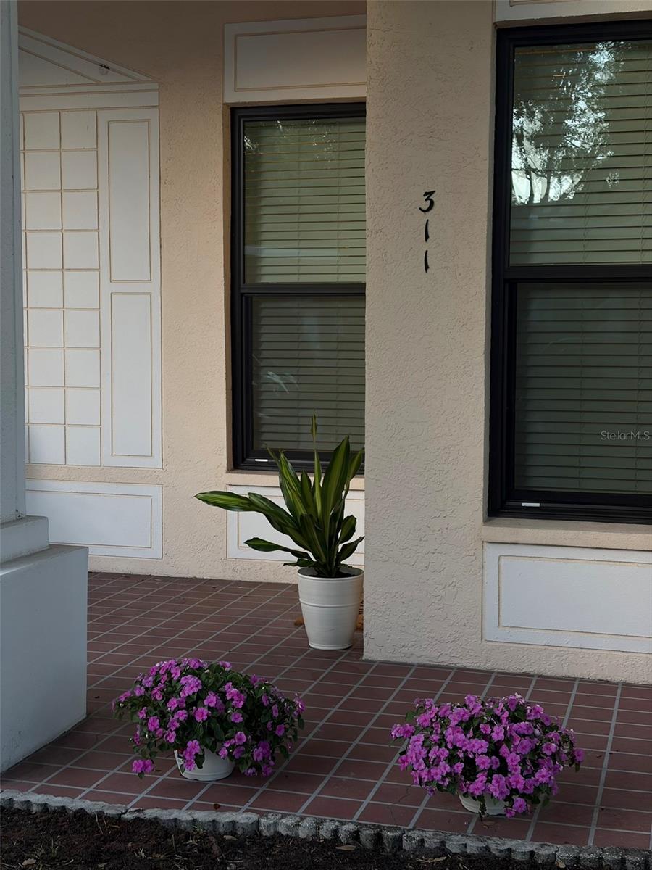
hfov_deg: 28.0
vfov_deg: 36.8
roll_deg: -0.1
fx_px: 1306
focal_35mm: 52
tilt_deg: -5.2
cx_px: 326
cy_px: 435
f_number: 1.6
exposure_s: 1/168
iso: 25
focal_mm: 5.96
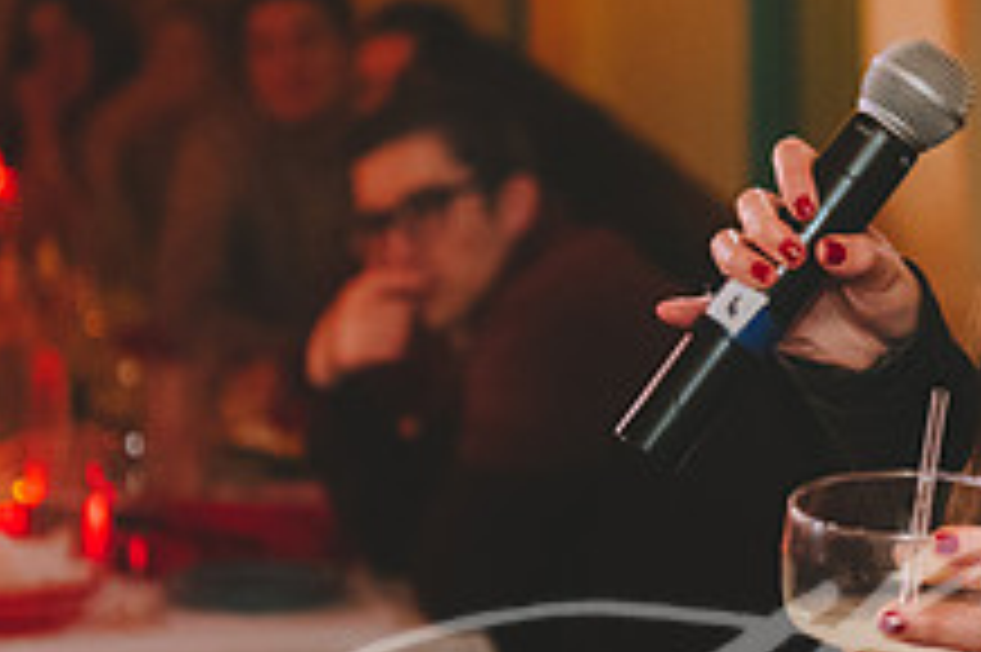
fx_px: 4220
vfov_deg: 8.8
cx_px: 752
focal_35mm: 155
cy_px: 168
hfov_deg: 13.2
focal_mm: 52
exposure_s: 1/80
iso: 1250
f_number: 2.8
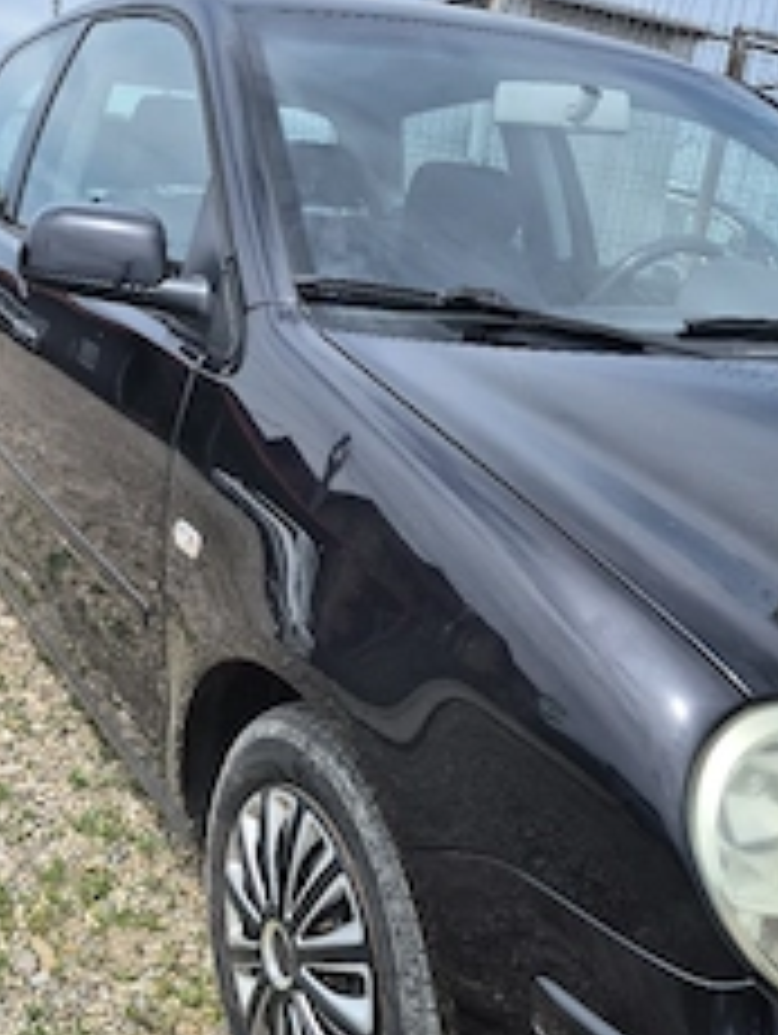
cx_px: 378
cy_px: 666
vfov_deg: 46.2
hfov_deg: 36.0
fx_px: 1196
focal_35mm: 40
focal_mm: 5.4
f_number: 1.8
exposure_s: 1/2000
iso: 25
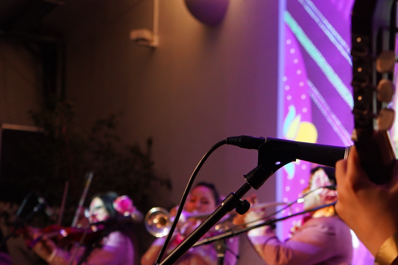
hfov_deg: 26.7
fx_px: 796
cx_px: 389
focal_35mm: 72
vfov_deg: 18.7
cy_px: 215
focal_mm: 28
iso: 2000
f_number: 3.5
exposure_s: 1/160
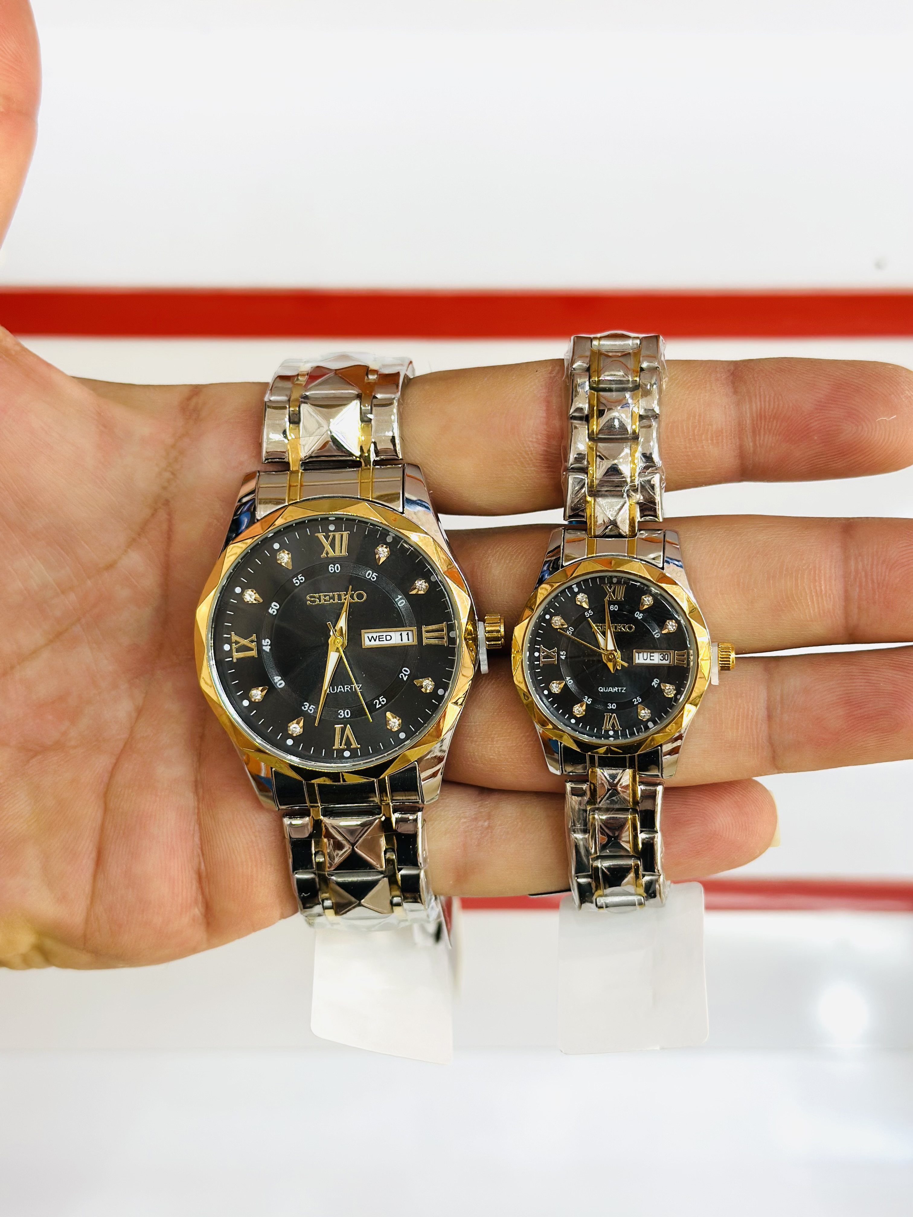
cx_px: 456
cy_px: 608
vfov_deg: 39.7
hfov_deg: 30.3
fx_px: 1688
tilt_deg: -52.2
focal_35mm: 48
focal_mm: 6.86
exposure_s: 1/246
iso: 80
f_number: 1.78
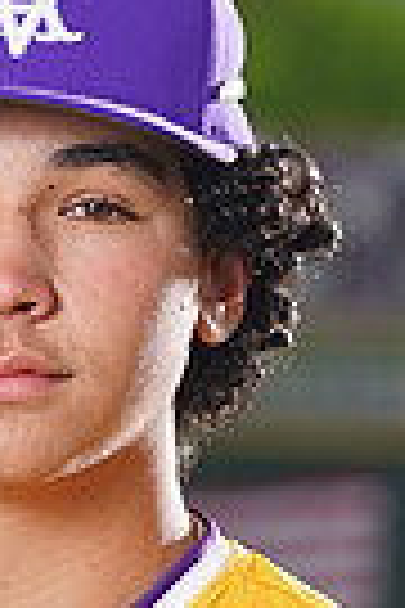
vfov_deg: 2.4
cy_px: 833
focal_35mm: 860
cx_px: -74
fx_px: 14511
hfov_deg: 1.6
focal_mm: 200
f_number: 7.1
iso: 100
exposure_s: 1/250
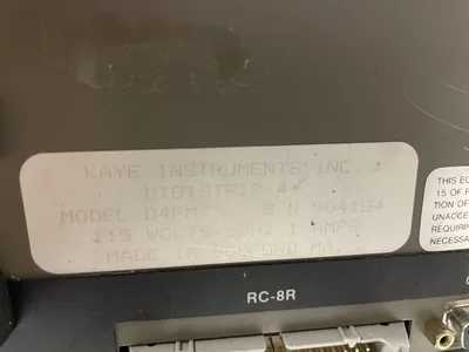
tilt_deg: -15.8
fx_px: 352
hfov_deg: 67.3
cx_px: 234
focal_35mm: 26
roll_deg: +1.3
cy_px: 176
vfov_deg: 53.1
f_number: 1.6
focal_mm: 4.2
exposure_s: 1/30
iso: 500
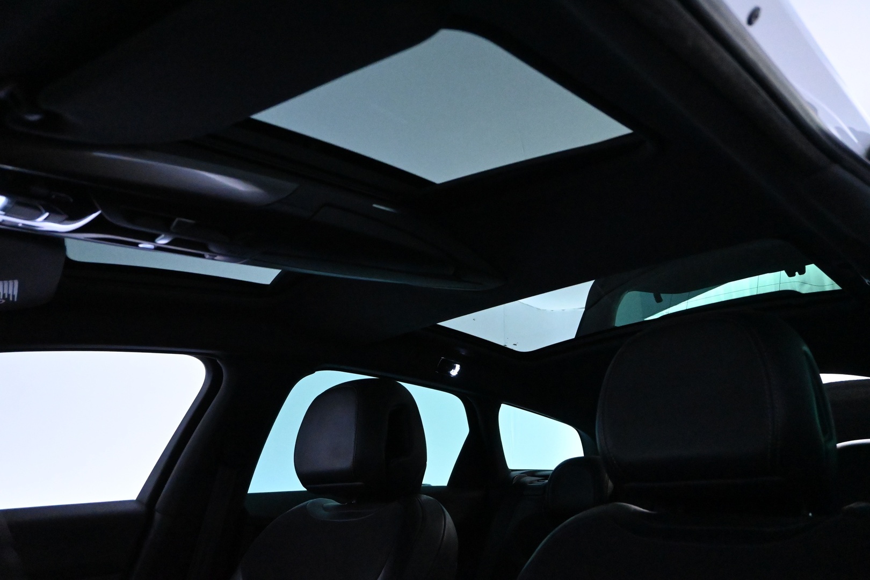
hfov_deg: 64.6
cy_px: 290
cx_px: 435
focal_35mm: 28
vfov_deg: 45.7
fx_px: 689
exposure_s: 1/320
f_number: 3.8
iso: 10000
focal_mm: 19
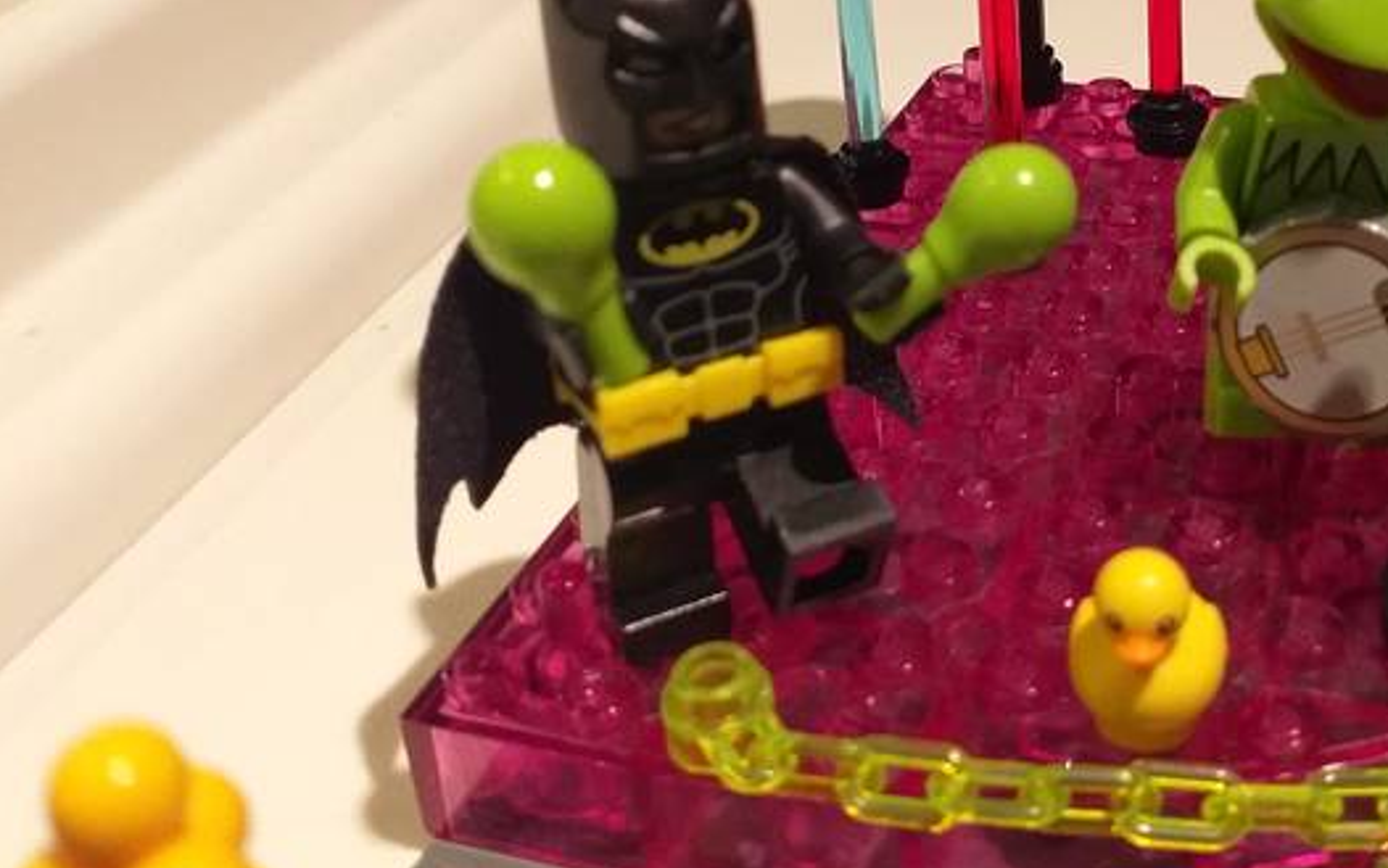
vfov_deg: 25.3
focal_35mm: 49
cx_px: 1032
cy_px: 41
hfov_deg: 40.0
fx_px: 1854
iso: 200
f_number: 1.9
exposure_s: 1/17
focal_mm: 3.6
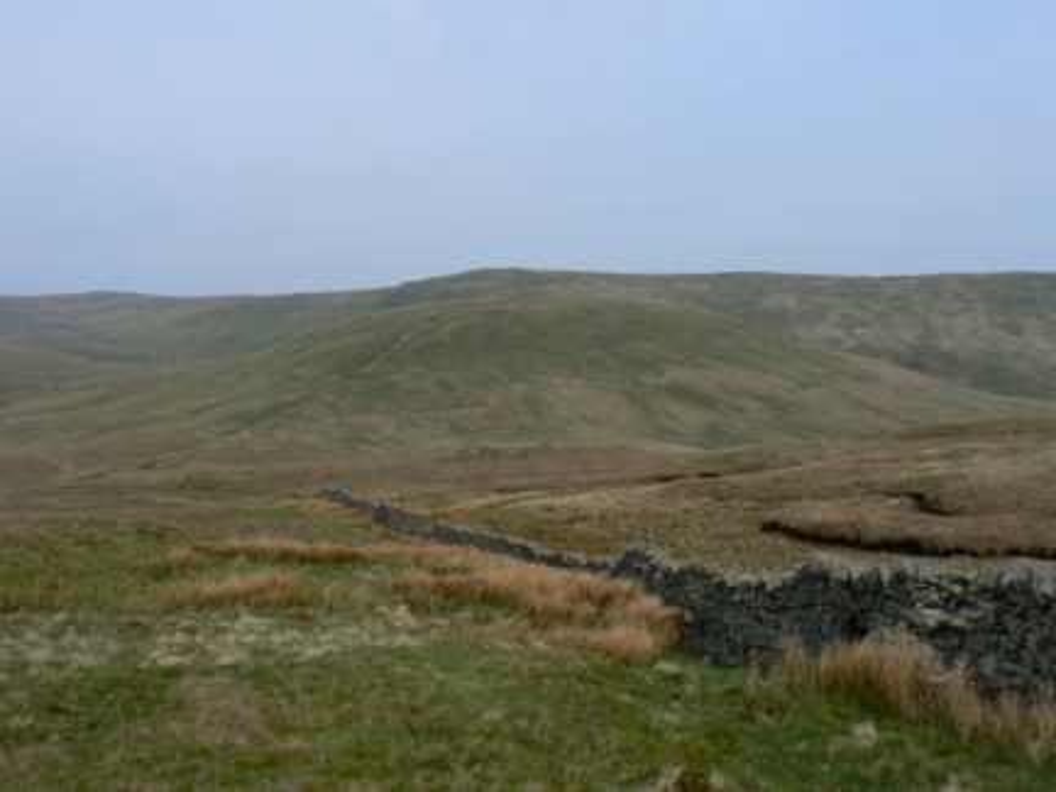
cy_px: 396
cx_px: 528
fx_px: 1098
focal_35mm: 36
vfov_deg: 39.7
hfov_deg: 51.4
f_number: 7.1
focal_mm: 6
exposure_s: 1/400
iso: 80
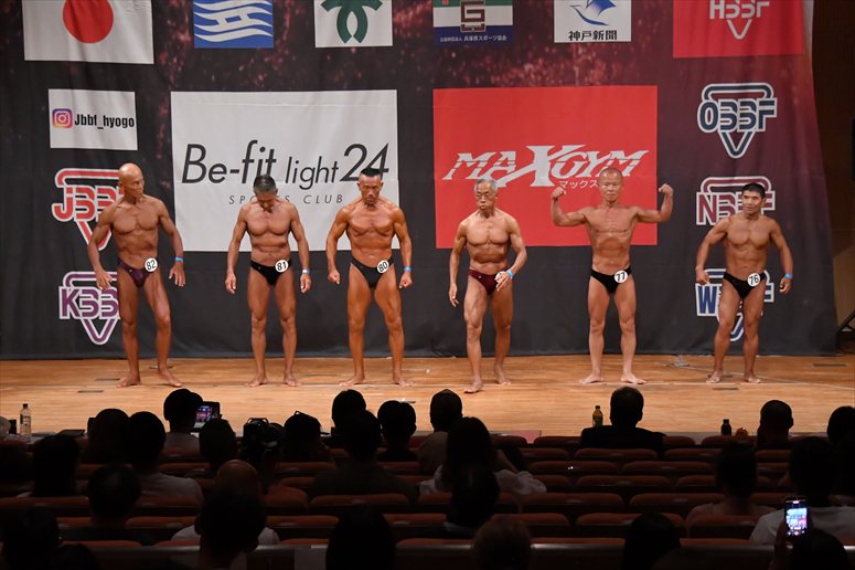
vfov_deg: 11.1
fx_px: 2920
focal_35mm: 123
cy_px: 285
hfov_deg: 16.7
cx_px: 428
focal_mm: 82
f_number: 5.6
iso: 6400
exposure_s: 1/400
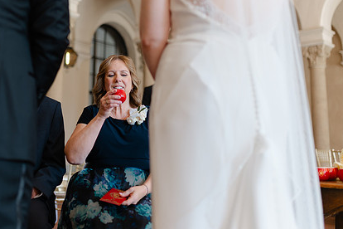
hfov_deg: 39.9
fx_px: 467
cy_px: 72
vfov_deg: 27.3
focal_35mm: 49
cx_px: 118
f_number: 1.4
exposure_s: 1/250
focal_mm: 35
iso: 200
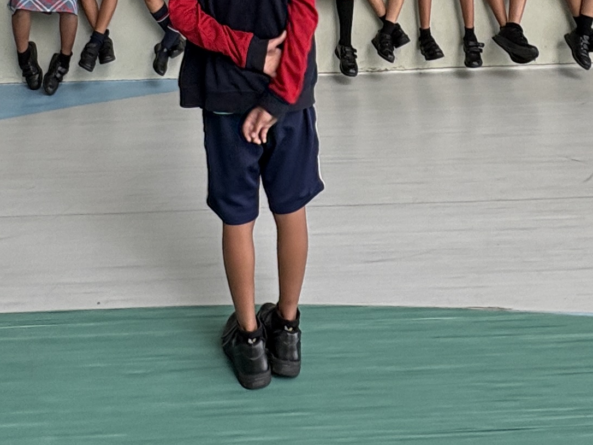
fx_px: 891
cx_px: 226
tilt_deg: +2.5
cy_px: -227
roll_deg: +2.0
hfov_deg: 36.6
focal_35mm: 52
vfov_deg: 22.7
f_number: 2.2
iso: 80
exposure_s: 1/126
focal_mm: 2.22
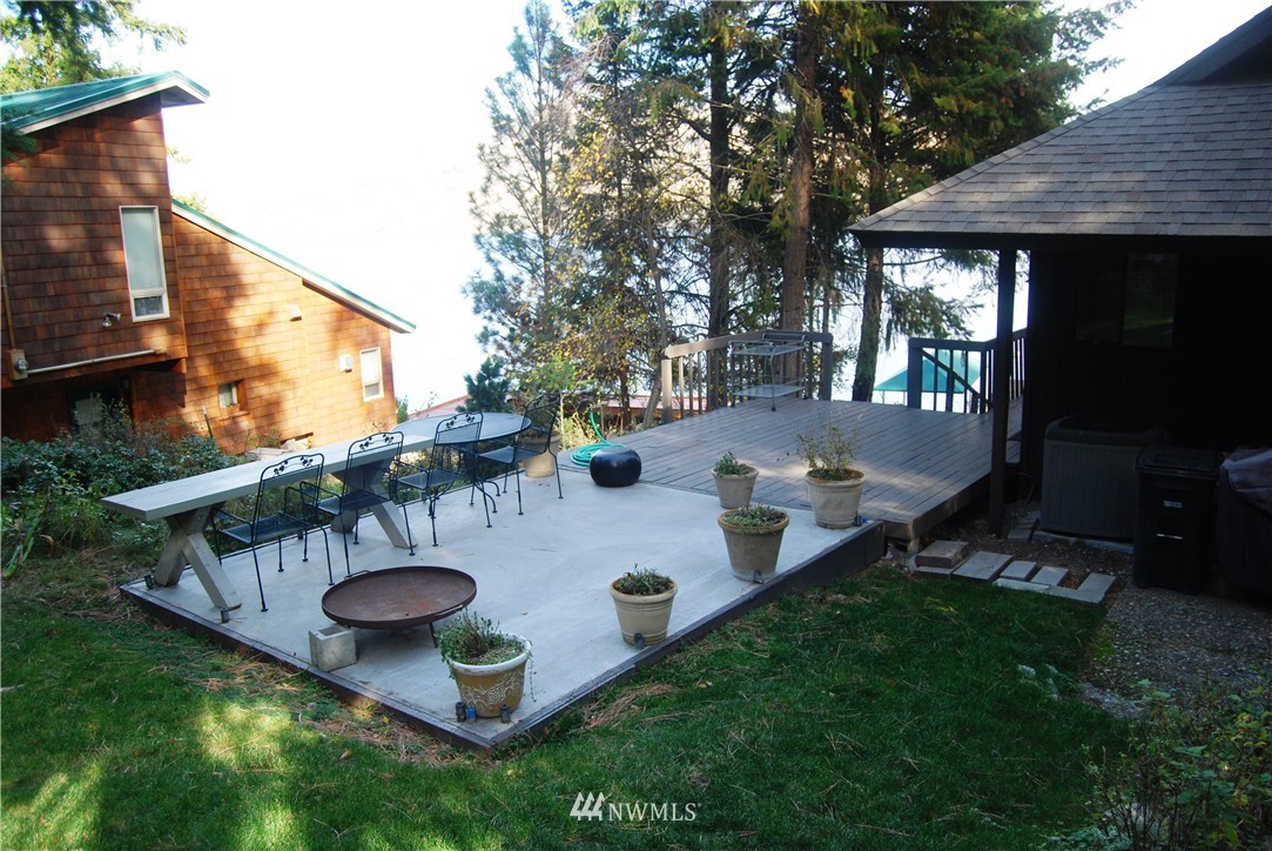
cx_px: 636
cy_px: 426
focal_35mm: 27
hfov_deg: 67.3
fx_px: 955
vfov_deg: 48.0
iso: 200
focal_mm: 18
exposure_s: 1/60
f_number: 4
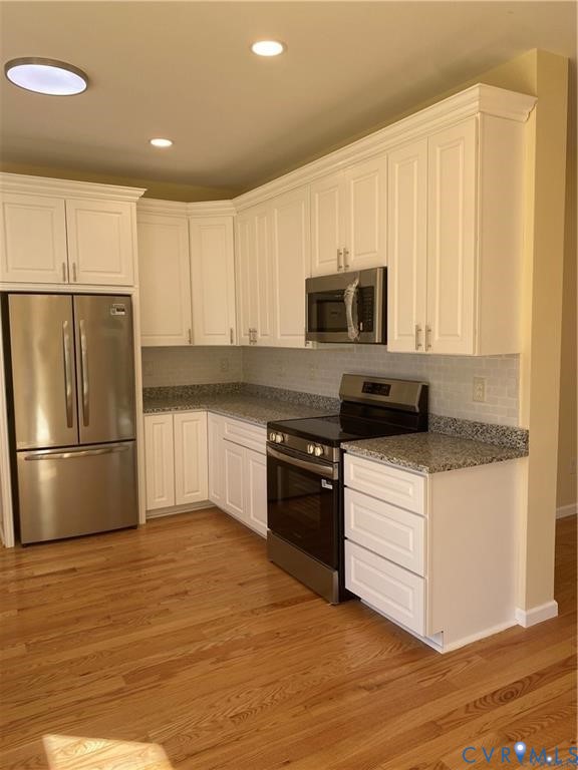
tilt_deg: -5.1
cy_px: 385
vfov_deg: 67.3
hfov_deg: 53.1
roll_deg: +1.2
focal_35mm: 26
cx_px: 289
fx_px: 579
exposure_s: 1/219
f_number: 1.8
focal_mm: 4.25
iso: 32
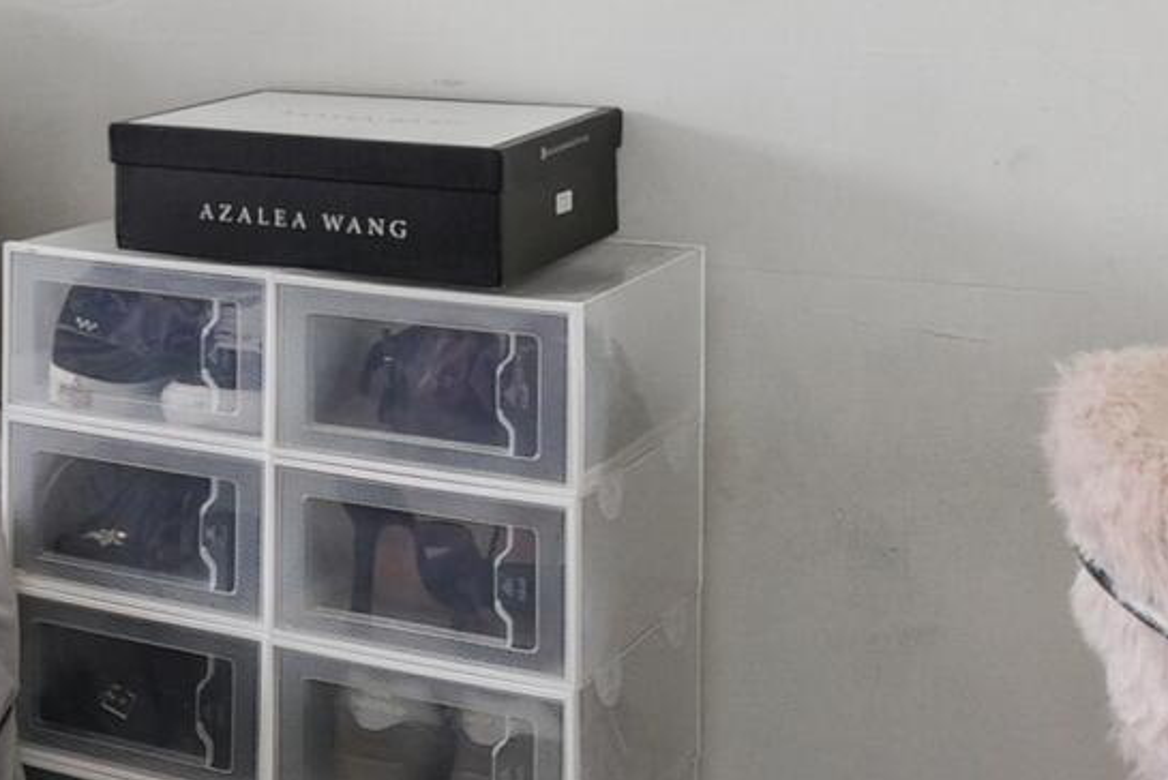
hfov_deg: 22.5
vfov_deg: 17.1
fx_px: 2499
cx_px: -480
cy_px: -89
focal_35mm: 77
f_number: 8
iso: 640
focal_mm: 14
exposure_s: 1/200
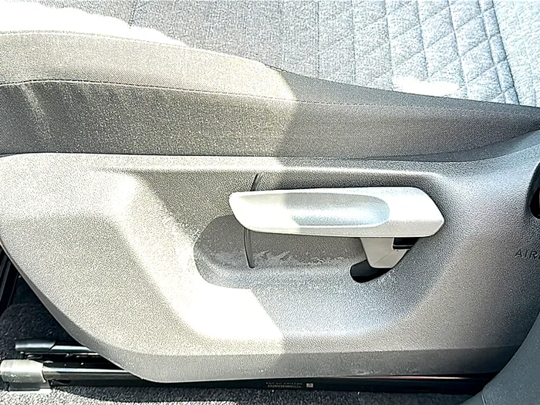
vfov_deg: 31.5
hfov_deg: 41.2
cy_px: 202
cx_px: 270
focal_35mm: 46
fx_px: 718
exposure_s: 1/492
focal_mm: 6.86
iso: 80
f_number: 1.78
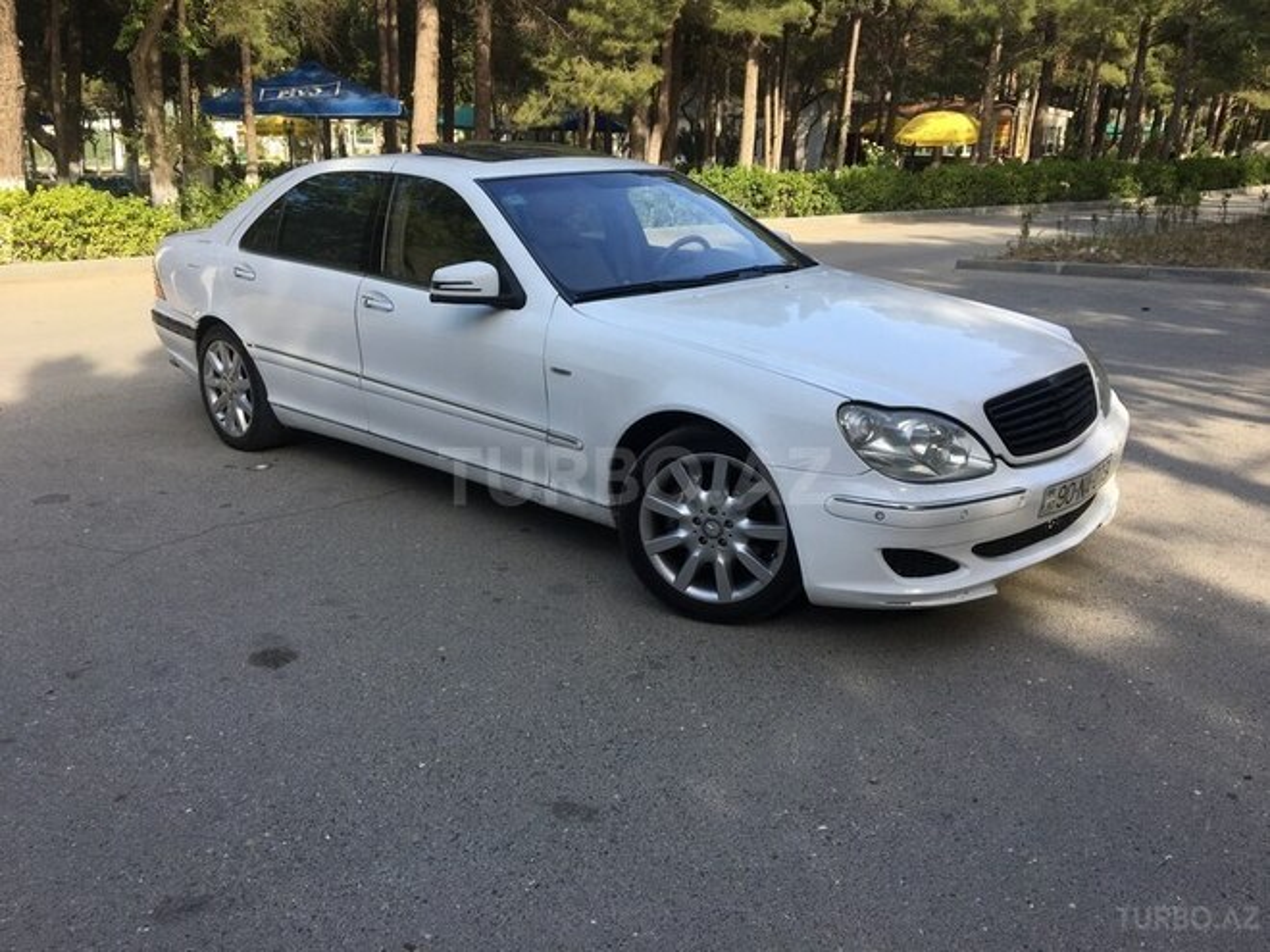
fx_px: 1064
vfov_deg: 48.2
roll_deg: -1.3
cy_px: 476
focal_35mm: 29
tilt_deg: -18.4
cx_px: 635
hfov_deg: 61.7
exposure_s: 1/487
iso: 25
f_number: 2.2
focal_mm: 4.15
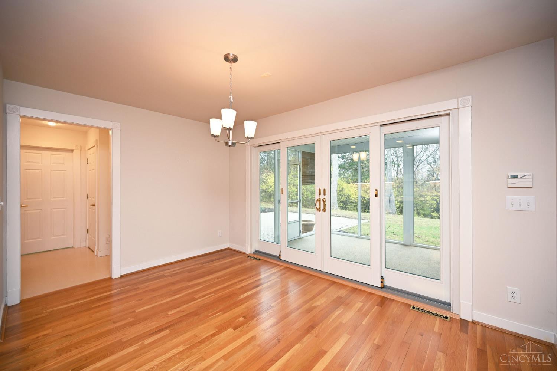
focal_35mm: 14
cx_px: 278
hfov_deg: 104.3
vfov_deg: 81.2
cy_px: 186
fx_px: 217
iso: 250
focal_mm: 14
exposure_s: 1/60
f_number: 4
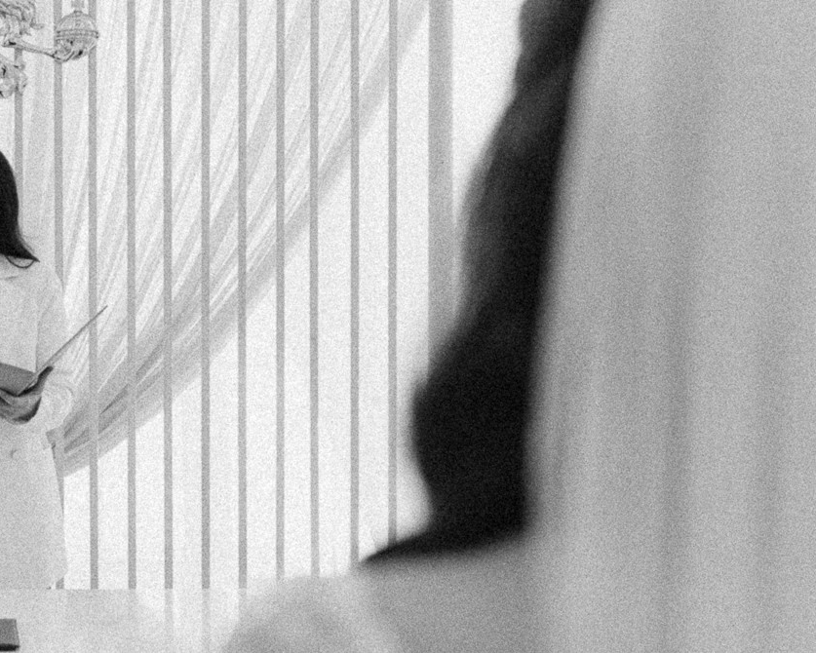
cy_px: 292
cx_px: -45
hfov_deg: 16.7
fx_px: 2705
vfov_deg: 13.8
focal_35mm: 112
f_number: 2.8
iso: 200
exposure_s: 1/250
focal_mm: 44
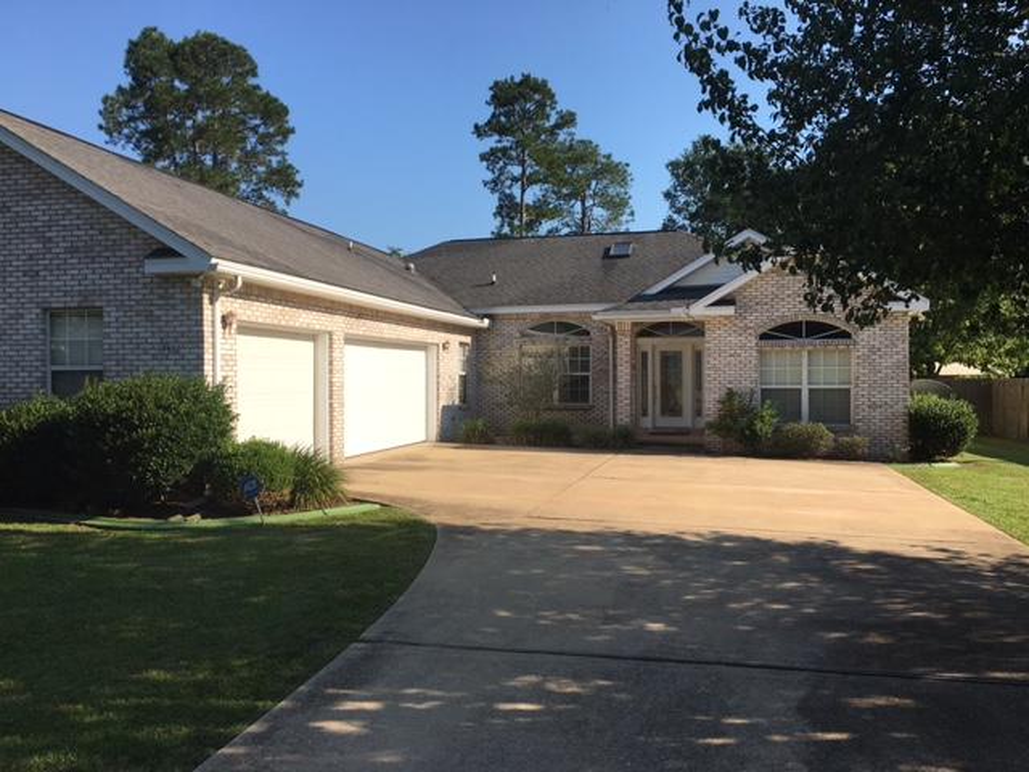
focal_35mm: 29
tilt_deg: +0.0
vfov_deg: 48.2
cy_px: 386
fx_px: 862
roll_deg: +0.3
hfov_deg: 61.7
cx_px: 514
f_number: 2.2
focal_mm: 4.15
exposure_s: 1/1374
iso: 25
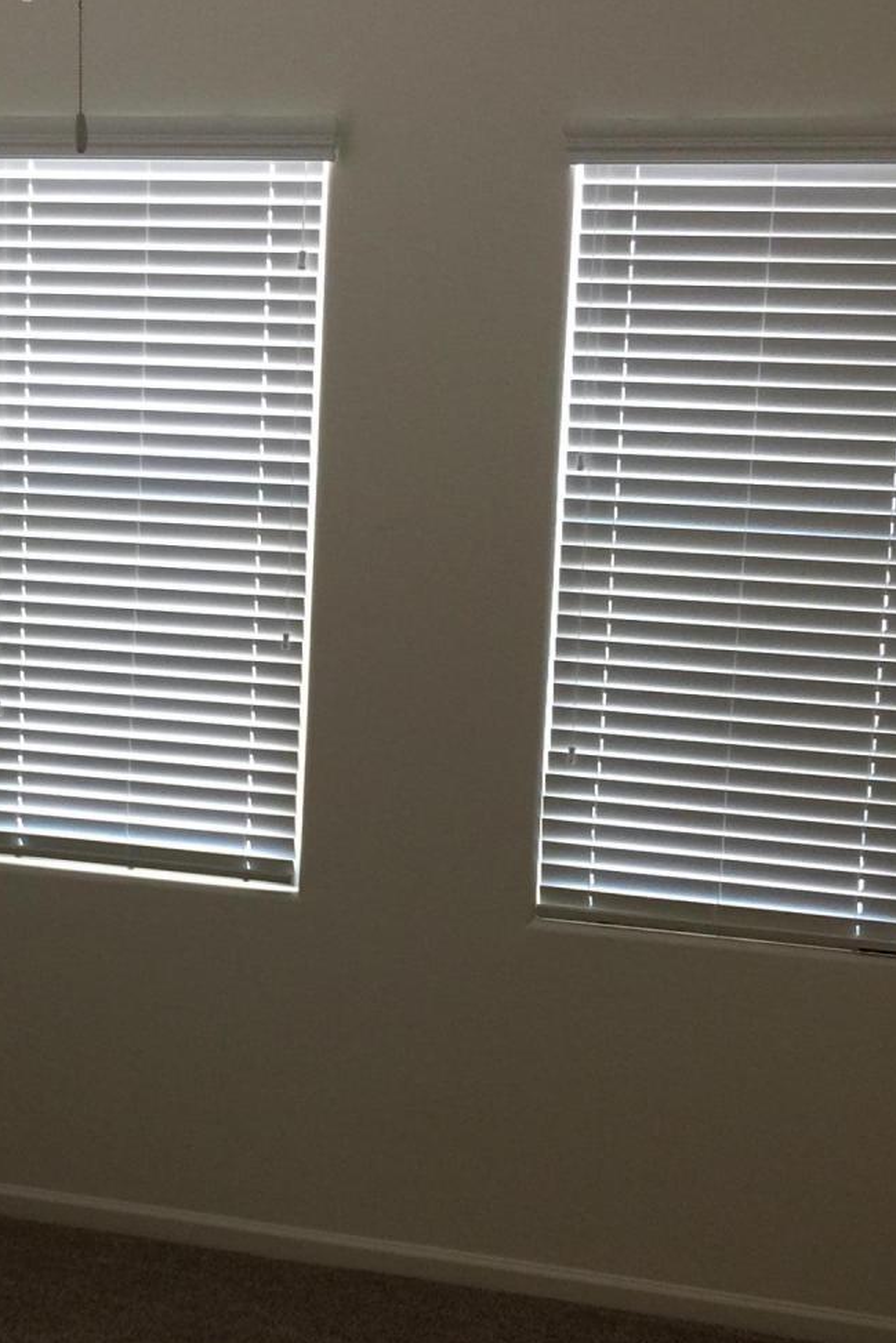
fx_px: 2314
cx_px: 313
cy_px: 860
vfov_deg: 32.2
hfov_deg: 21.8
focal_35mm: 62
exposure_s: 1/30
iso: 50
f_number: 2.2
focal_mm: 4.15
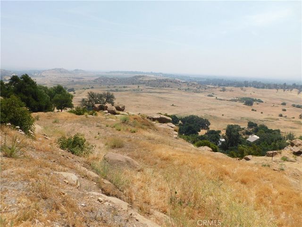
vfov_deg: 58.9
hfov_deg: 73.9
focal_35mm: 23
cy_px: 114
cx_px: 151
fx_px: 201
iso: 125
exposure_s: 1/500
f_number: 6
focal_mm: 4
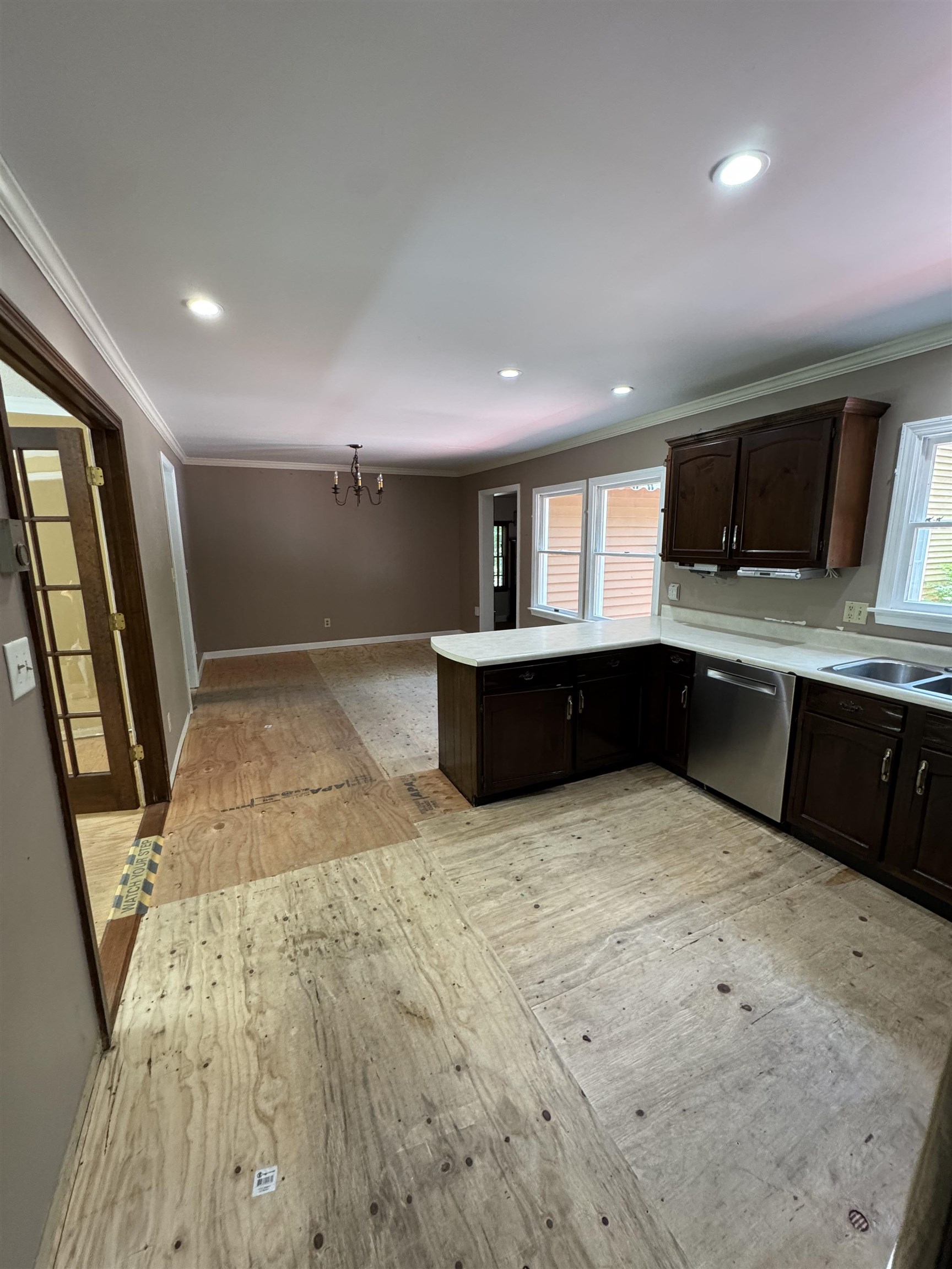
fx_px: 513
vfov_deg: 102.1
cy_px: 634
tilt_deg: -11.1
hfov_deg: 85.7
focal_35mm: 14
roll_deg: +1.2
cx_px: 476
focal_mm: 2.22
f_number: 2.2
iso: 250
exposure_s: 1/120
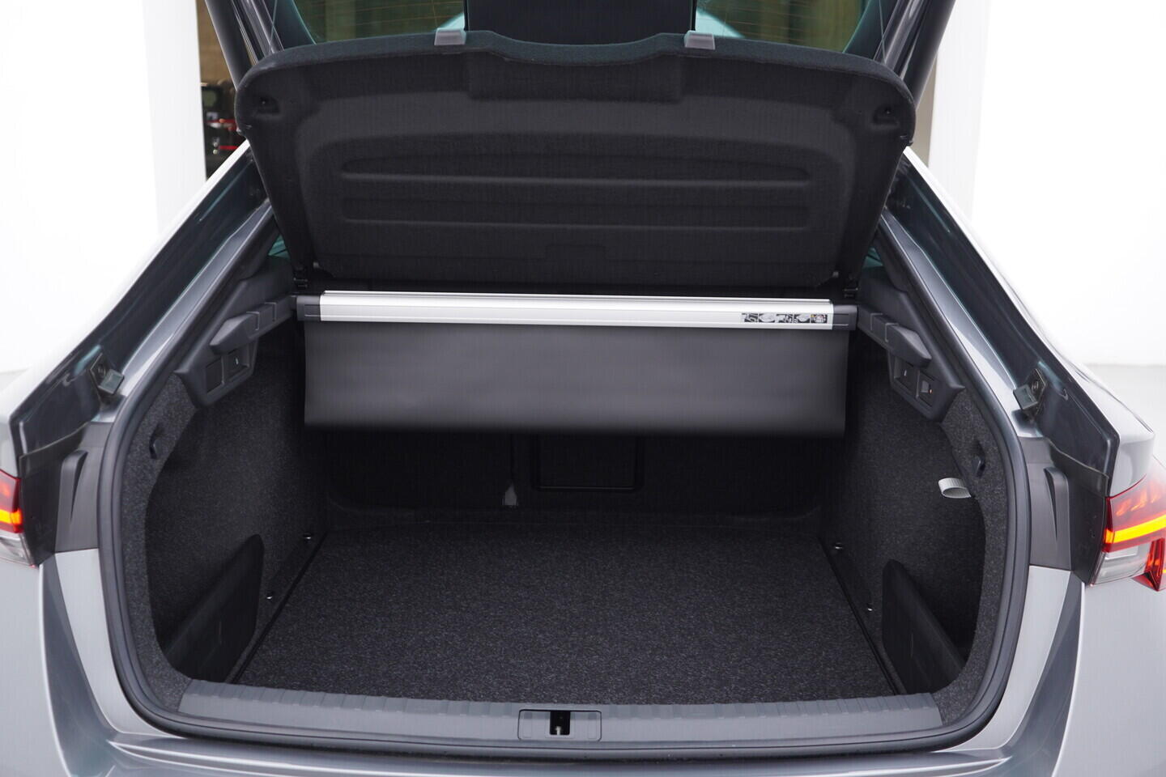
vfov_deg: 36.9
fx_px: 1166
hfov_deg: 53.1
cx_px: 583
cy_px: 388
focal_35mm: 36
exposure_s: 1/40
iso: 125
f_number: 2.8
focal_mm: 24
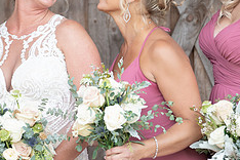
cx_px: 40
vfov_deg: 2.7
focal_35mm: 513
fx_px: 3420
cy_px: 31
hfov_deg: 4.0
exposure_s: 1/250
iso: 125
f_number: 2.8
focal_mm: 189
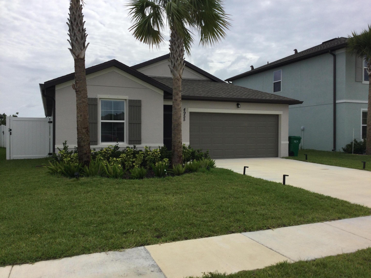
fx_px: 332
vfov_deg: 45.4
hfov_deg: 58.4
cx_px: 186
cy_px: 139
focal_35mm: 31
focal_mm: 3.3
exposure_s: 1/2203
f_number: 2.4
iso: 25
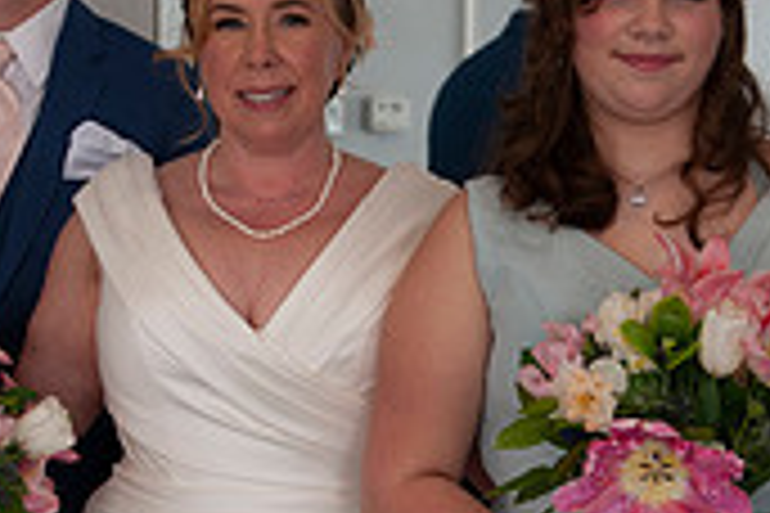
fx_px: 2759
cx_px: 405
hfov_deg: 15.9
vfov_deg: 10.6
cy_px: 418
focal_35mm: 129
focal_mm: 38
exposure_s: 1/60
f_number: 4.5
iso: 125
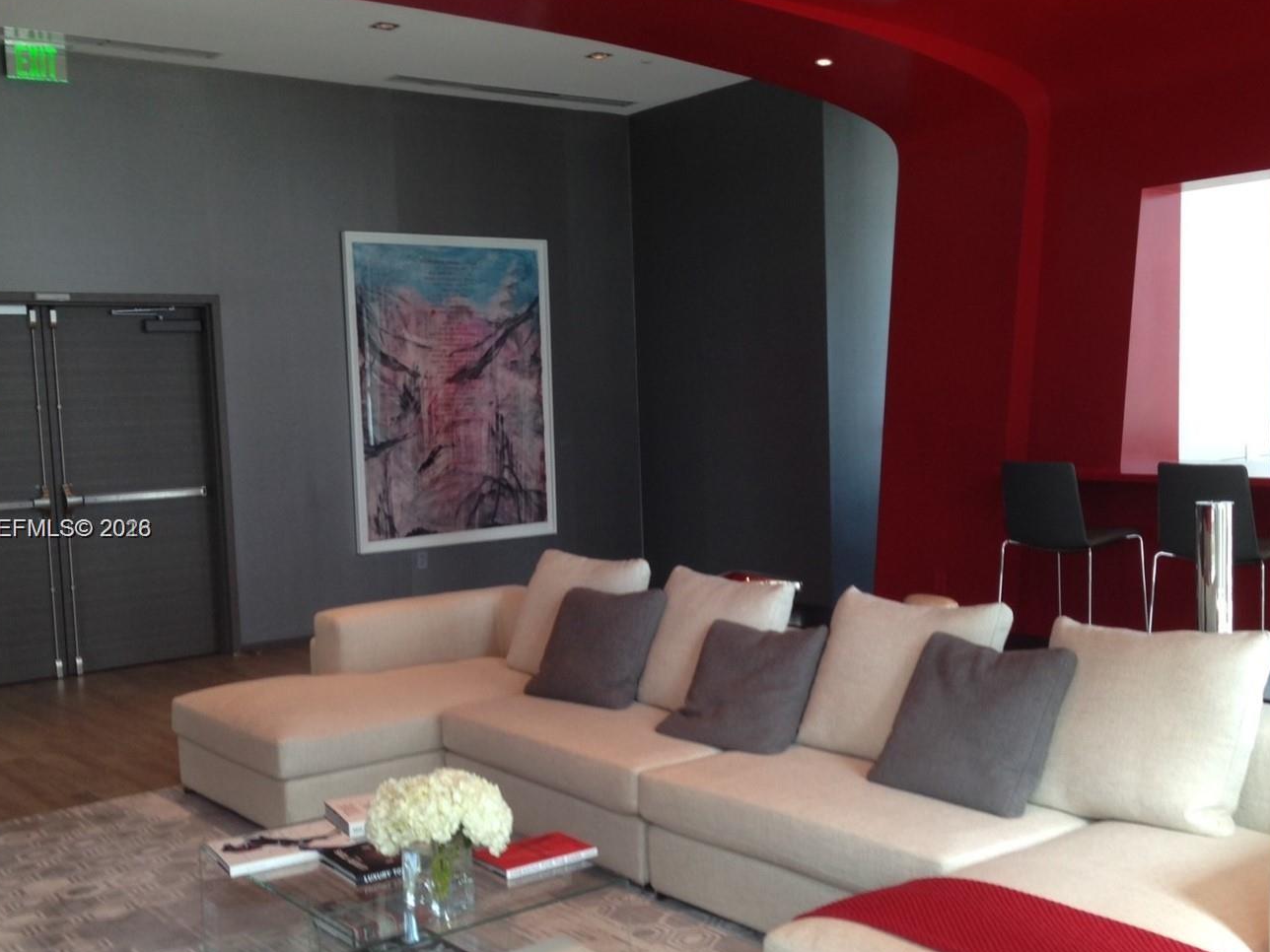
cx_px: 633
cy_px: 530
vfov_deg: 35.1
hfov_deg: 45.8
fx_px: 1504
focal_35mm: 41
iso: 50
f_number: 2.4
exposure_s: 1/30
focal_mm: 4.12
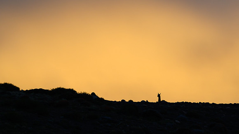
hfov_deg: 4.4
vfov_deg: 2.4
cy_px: 55
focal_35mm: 496
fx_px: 3143
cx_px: 118
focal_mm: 400
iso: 800
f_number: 5.6
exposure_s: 1/500
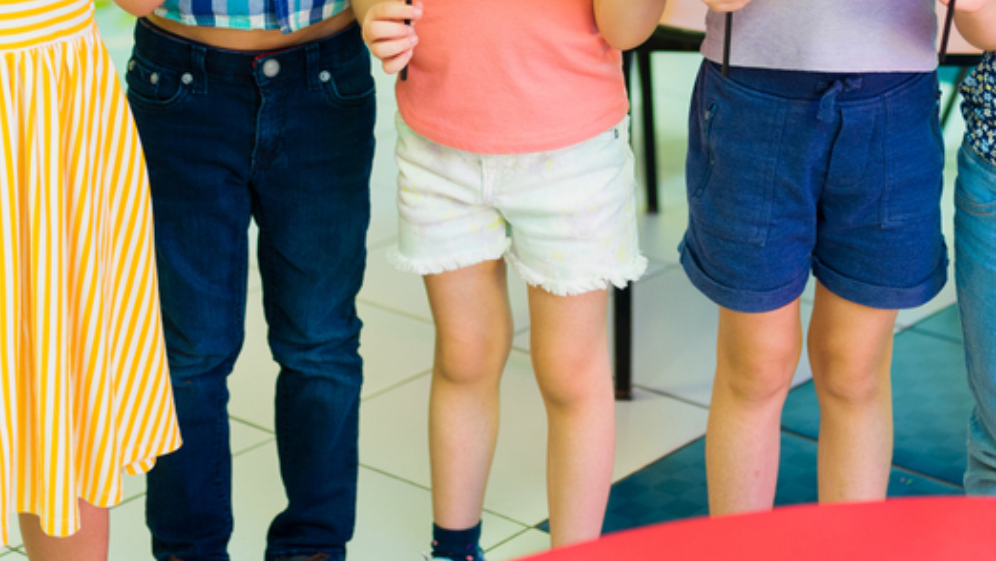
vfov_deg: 13.3
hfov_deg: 24.1
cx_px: 653
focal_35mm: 88
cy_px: -158
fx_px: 2325
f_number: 1.6
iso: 400
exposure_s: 1/125
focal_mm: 35
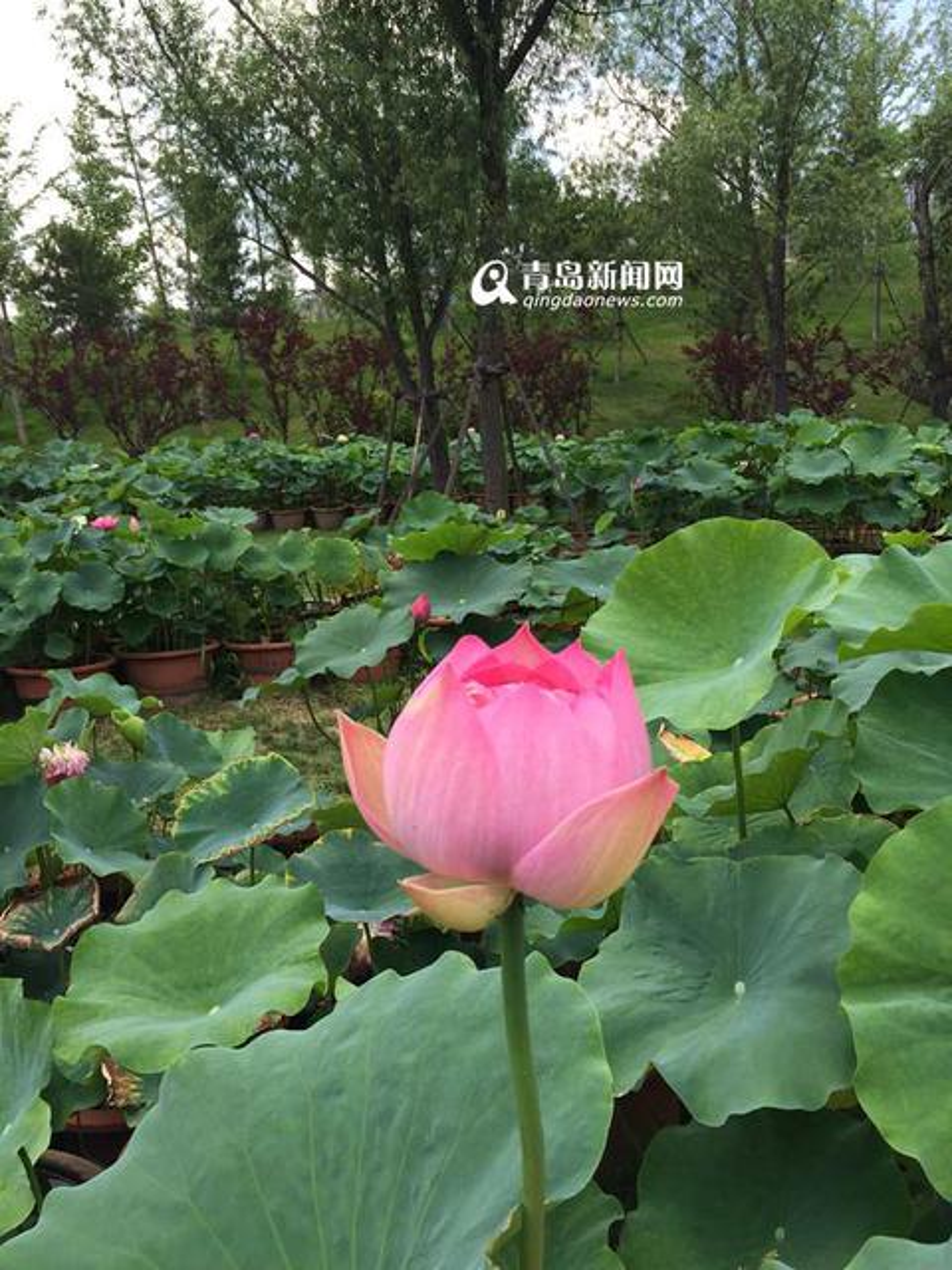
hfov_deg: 48.2
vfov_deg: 61.7
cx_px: 476
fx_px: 1063
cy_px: 635
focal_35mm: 29
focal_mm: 4.15
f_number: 2.2
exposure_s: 1/670
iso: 32
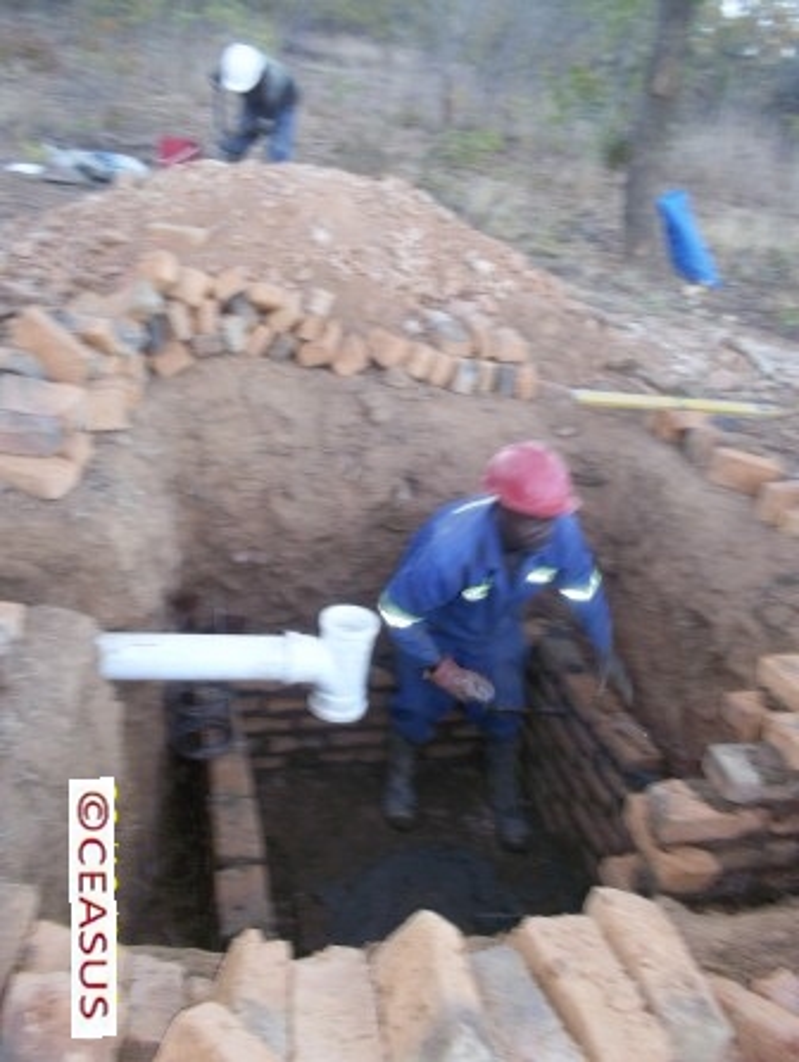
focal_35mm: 29
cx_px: 400
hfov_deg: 48.3
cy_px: 531
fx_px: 891
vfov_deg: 61.6
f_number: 3.3
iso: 80
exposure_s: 1/30
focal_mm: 4.1
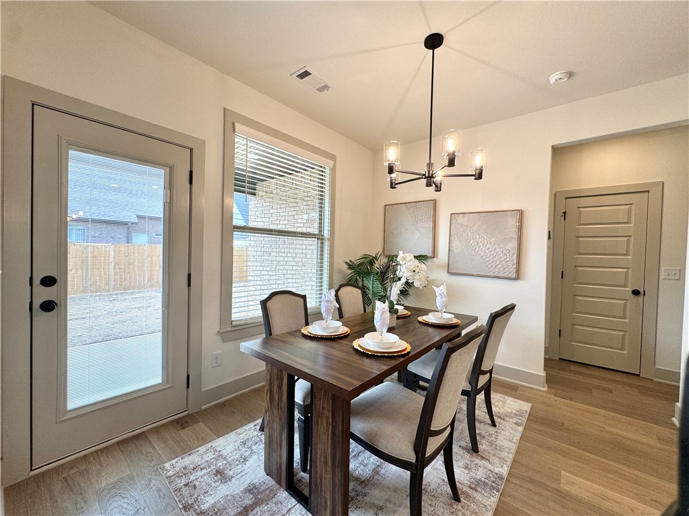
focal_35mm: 14
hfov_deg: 102.1
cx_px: 344
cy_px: 258
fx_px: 279
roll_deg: -2.2
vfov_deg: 85.7
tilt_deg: -1.9
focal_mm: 2.22
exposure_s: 1/120
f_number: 2.2
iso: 80
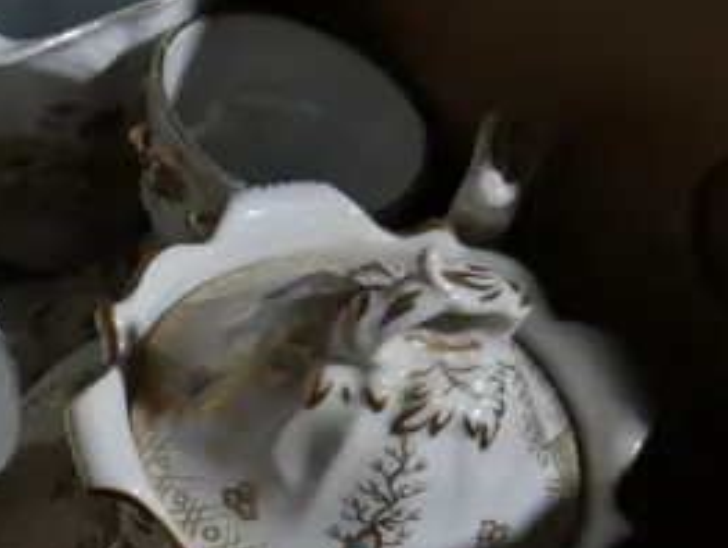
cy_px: 190
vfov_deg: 13.6
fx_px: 2295
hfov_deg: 15.0
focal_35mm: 109
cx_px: -681
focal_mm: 14
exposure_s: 1/100
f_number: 3.5
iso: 200
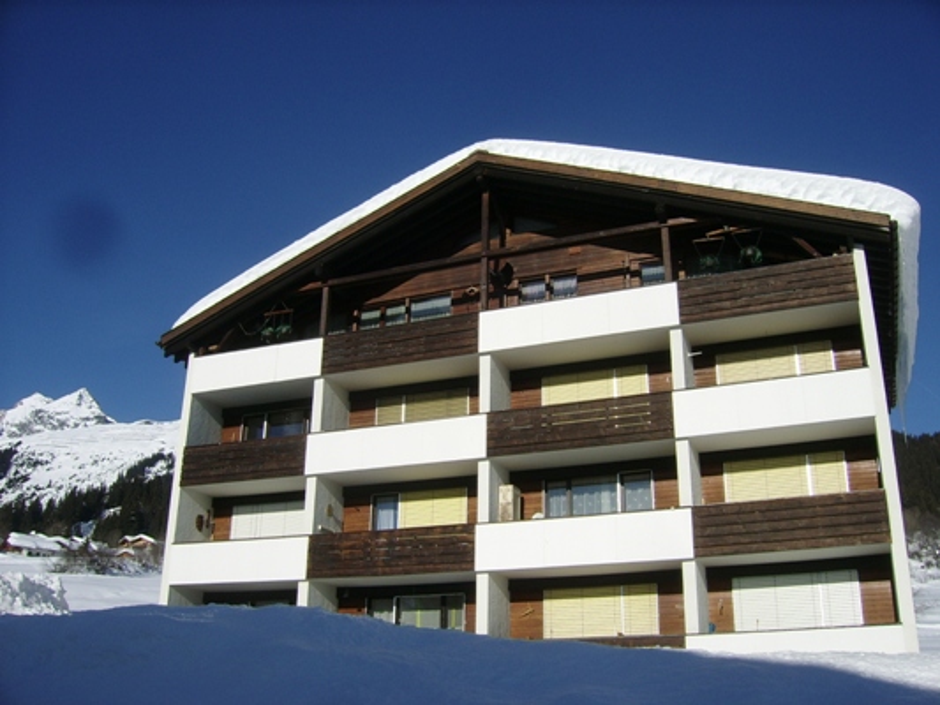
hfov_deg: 52.6
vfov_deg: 40.7
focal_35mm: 35
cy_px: 352
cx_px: 470
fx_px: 951
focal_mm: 5.95
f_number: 5.8
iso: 50
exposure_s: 1/771
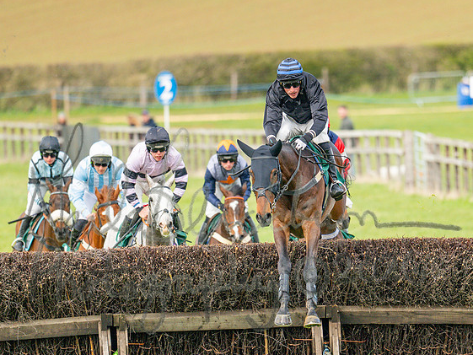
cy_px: 143
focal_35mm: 854
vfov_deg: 1.7
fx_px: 11672
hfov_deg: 2.3
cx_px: 349
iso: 400
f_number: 4.5
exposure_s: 1/1250
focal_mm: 400
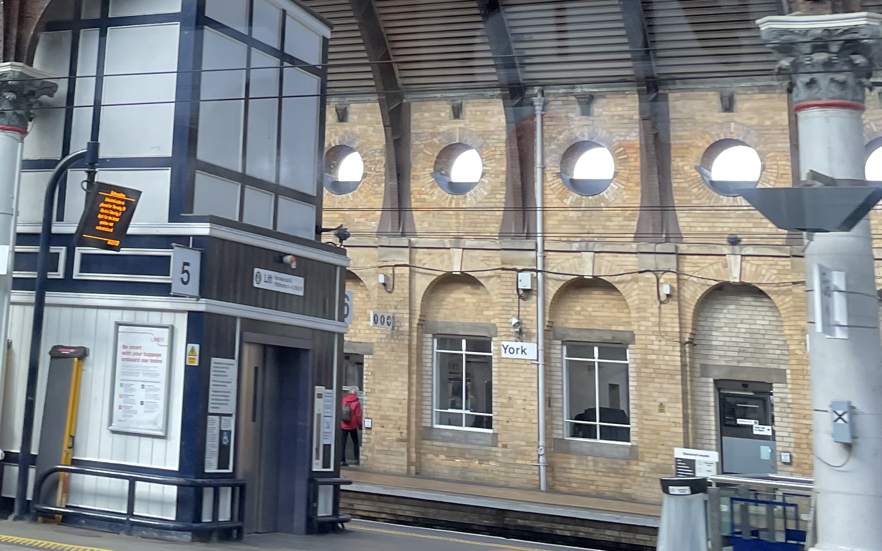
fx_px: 1490
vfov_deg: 20.1
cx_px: 138
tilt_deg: +14.5
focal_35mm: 62
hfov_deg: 31.8
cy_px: -43
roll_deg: -7.0
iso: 100
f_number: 1.6
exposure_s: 1/121
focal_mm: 4.2
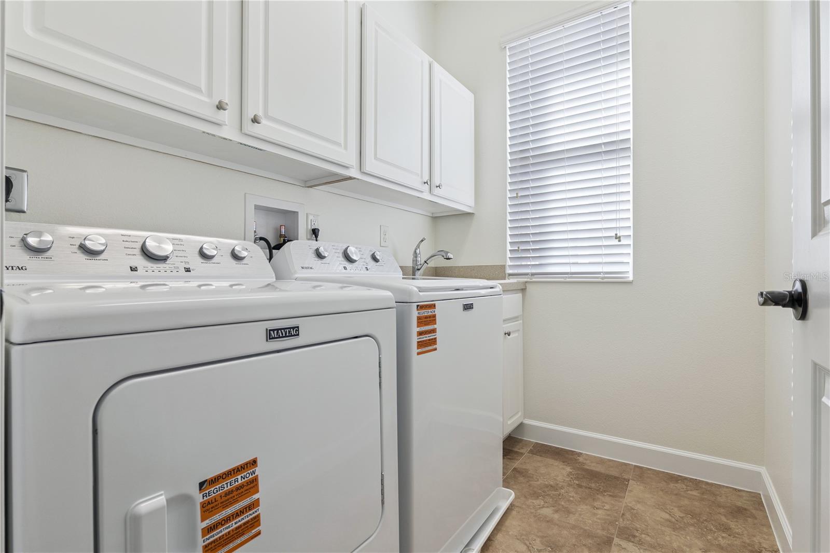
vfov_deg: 73.7
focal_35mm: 16
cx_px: 415
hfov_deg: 96.7
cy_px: 276
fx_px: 369
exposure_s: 1/125
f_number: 10
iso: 800
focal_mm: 16
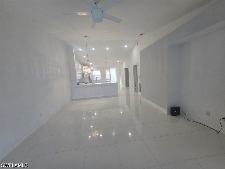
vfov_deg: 89.9
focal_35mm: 13
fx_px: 84
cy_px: 84
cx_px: 112
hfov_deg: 106.2
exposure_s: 1/60
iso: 80
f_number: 2.2
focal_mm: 2.2
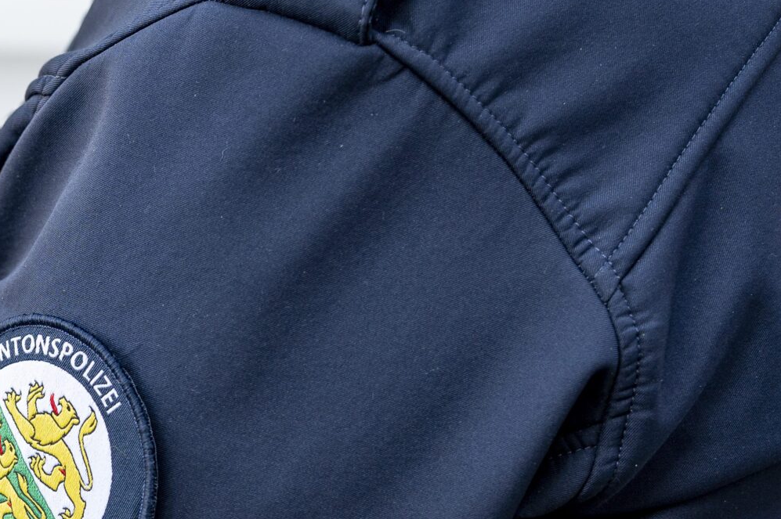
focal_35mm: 113
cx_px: -145
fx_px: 2449
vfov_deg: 12.1
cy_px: 423
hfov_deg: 17.3
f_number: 4.5
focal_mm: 44
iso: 250
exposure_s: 1/200
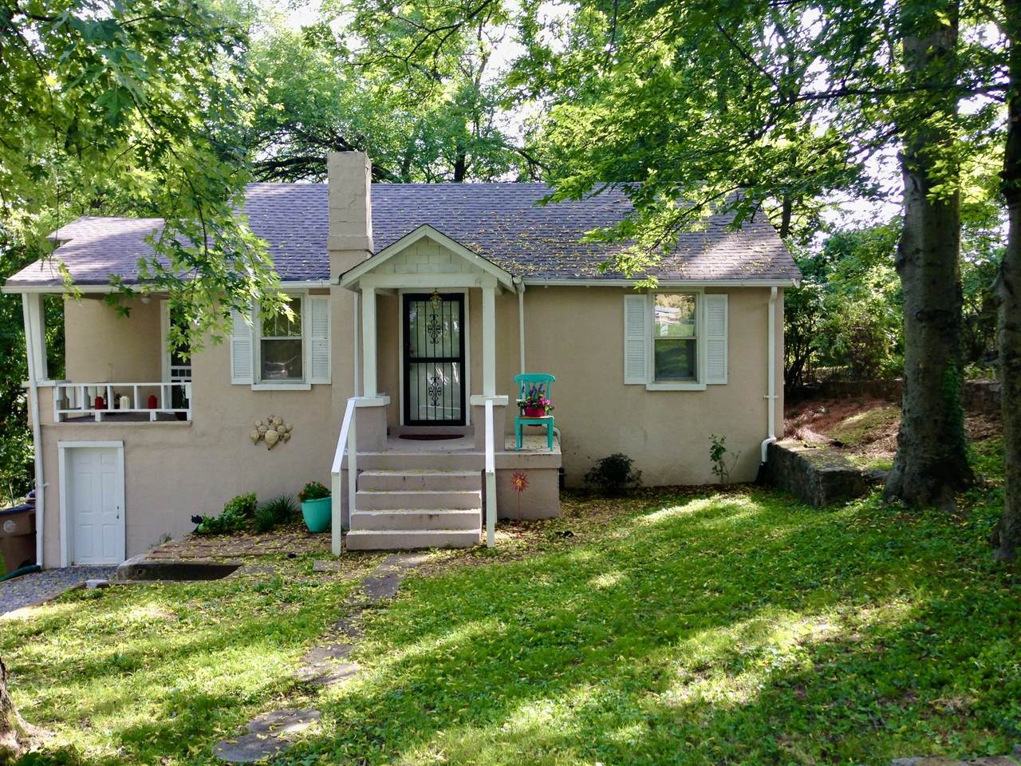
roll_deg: -0.7
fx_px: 973
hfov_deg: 55.4
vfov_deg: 42.9
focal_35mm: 33
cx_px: 510
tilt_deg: -2.2
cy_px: 383
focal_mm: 4.12
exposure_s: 1/121
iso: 50
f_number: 2.4
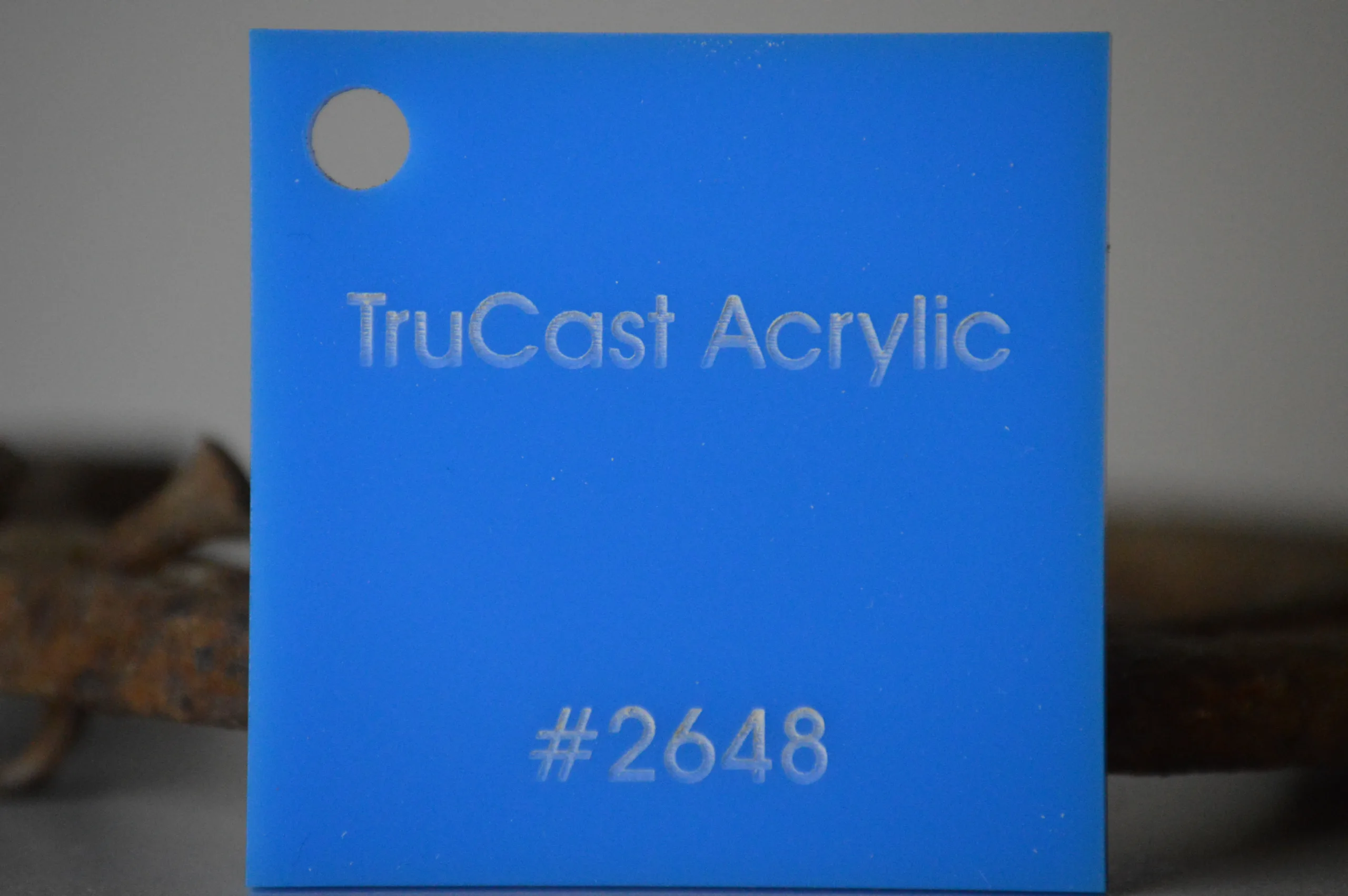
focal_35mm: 300
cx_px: 674
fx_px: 11223
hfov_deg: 6.9
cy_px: 448
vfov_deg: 4.6
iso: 3200
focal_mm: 200
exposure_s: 1/400
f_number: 5.6
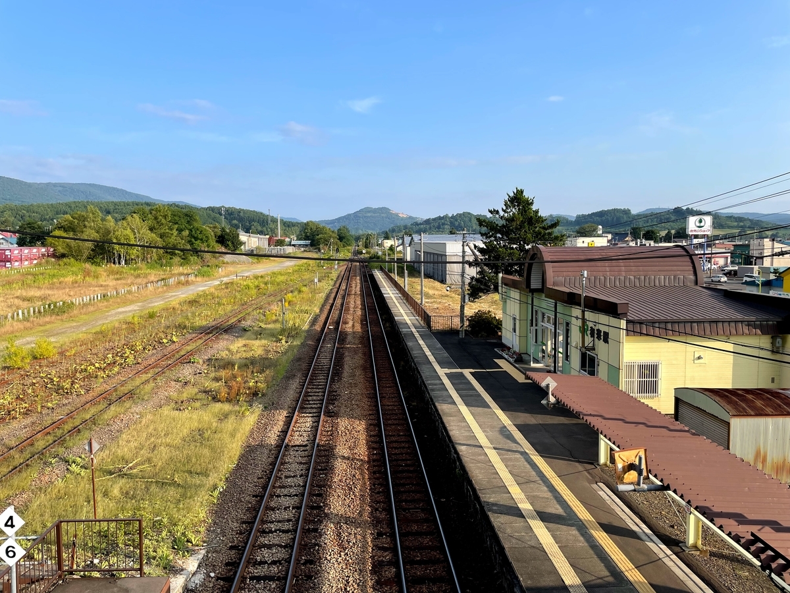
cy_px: 296
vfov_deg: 53.1
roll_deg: +0.2
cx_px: 395
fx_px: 593
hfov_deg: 67.3
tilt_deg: -4.4
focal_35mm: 26
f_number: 1.6
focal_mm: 4.2
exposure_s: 1/1916
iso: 32
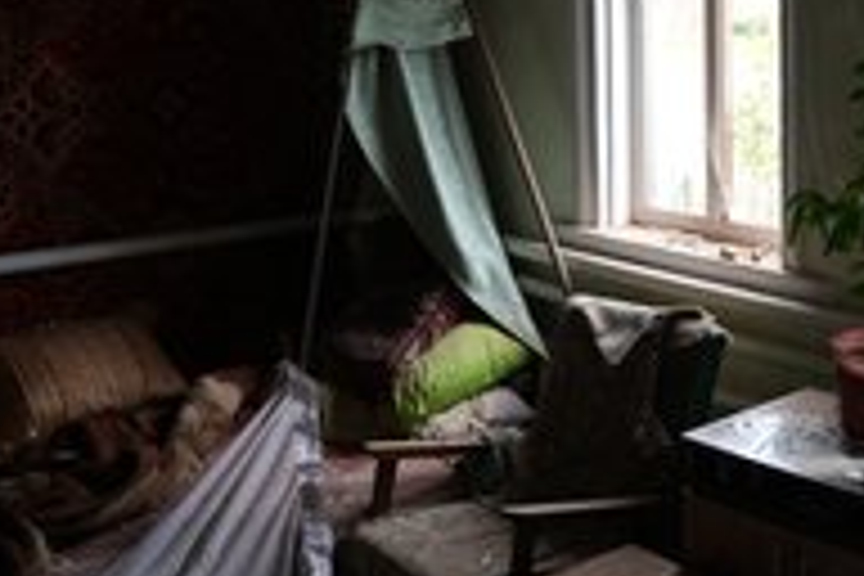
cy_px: 137
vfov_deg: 26.6
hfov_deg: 38.1
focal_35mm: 50
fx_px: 1200
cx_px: 698
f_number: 5
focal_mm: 24
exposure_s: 1/50
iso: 1600
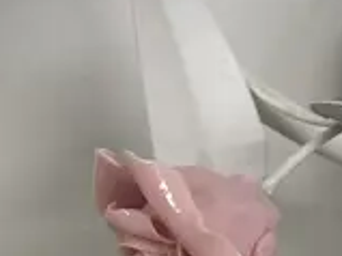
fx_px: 1530
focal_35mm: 155
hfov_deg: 10.7
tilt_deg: -27.3
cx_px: 856
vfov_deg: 9.5
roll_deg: +1.9
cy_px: 191
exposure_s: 1/100
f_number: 1.78
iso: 125
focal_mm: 6.86
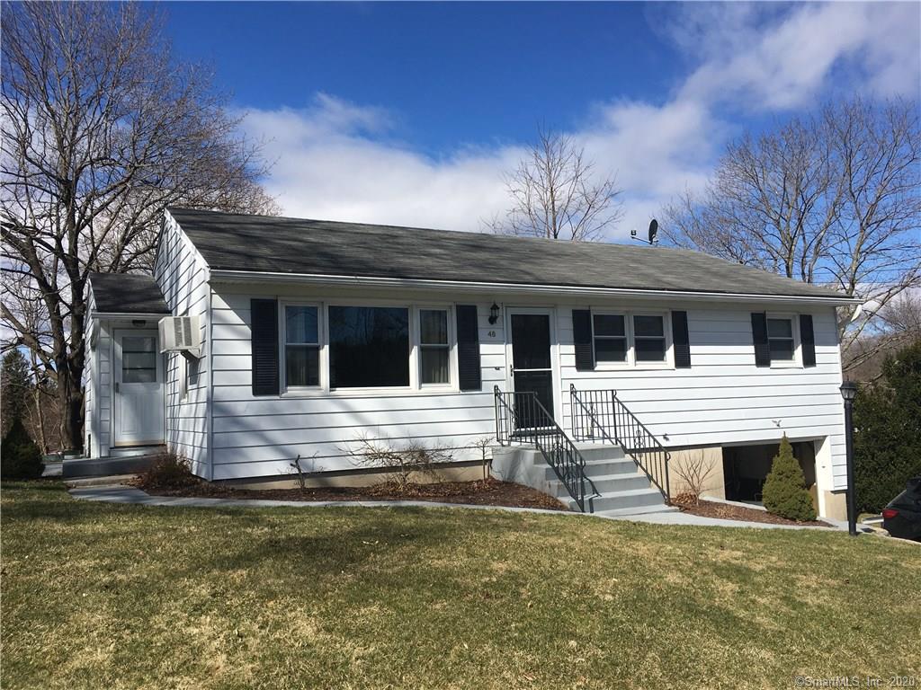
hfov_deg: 61.7
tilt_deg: +4.9
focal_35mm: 29
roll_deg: +1.8
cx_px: 460
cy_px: 345
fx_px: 772
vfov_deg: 48.2
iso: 25
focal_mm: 4.15
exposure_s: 1/2079
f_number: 2.2
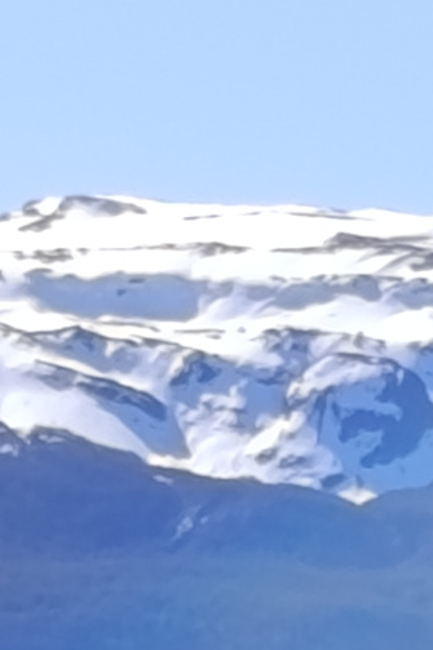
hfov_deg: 2.2
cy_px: 745
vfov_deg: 3.3
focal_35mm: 631
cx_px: 610
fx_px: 11393
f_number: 1.6
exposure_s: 1/900
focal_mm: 6.14
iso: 50
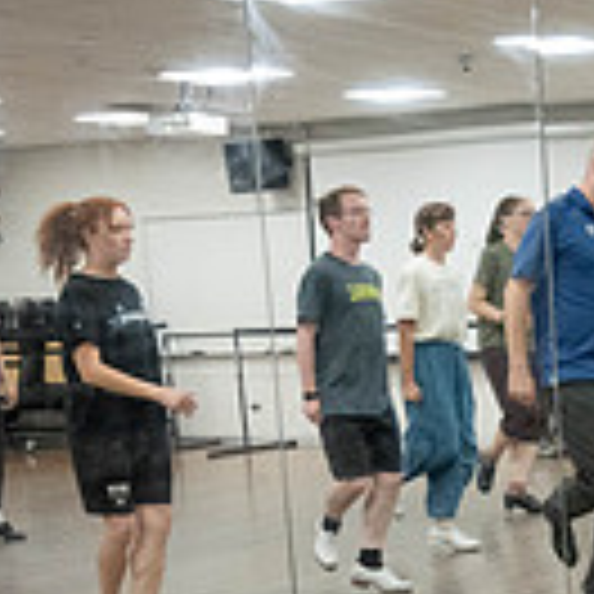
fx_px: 1786
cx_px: 848
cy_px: 588
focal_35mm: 92
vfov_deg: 18.4
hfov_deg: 17.3
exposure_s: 1/640
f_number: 4
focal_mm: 24
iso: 3200
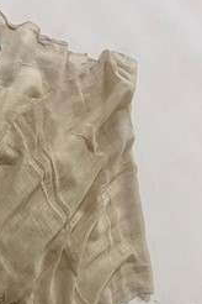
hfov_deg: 29.3
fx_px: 370
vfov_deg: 43.3
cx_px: 20
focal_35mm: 44
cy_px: 221
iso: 100
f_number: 1.6
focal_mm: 5.1
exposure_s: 1/50
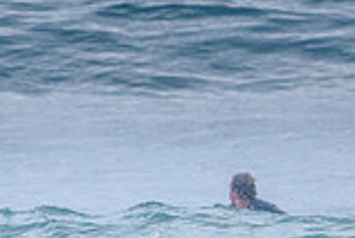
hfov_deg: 1.0
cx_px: 538
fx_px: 19532
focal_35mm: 1977
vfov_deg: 0.7
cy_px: 316
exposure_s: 1/2000
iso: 1600
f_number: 5.6
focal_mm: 440
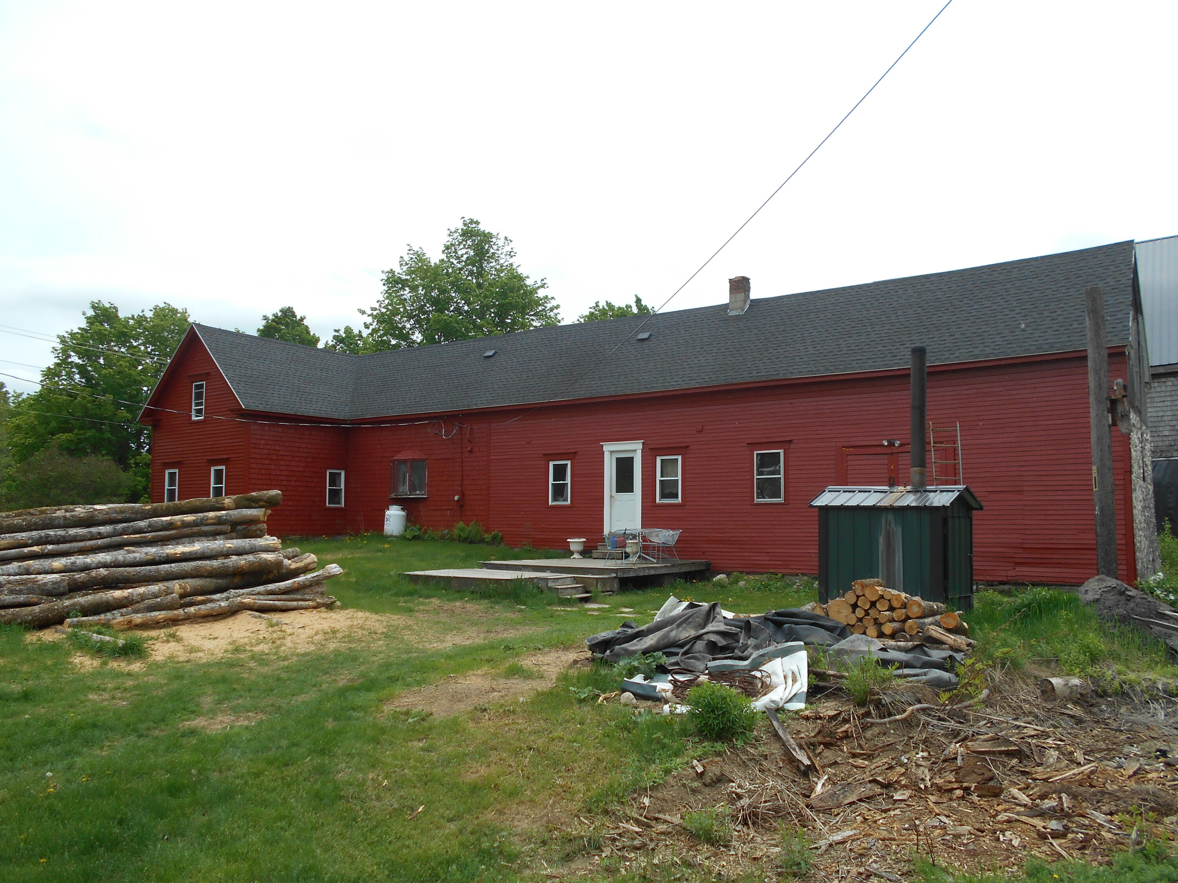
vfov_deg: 53.1
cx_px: 589
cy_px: 442
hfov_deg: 67.3
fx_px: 885
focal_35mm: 26
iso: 80
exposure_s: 1/640
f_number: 3.2
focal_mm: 4.6
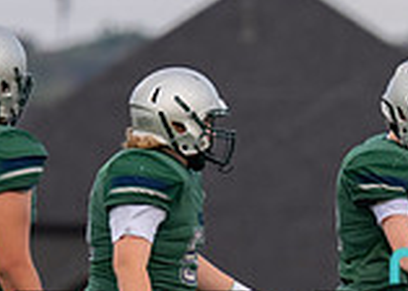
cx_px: 672
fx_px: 13505
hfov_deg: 1.7
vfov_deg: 1.2
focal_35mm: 1166
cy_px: 335
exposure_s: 1/1250
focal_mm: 200
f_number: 2.8
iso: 250
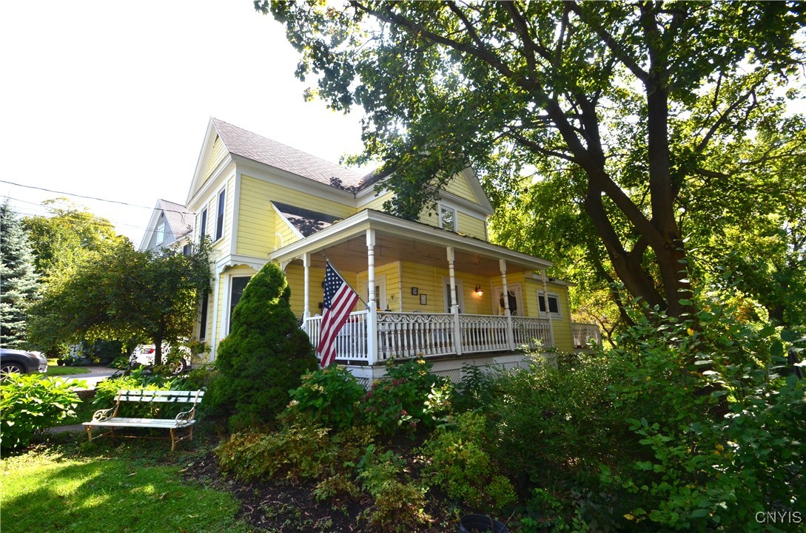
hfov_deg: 100.5
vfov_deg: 77.1
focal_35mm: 15
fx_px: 335
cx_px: 403
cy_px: 266
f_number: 9
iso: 400
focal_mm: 10
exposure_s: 1/160
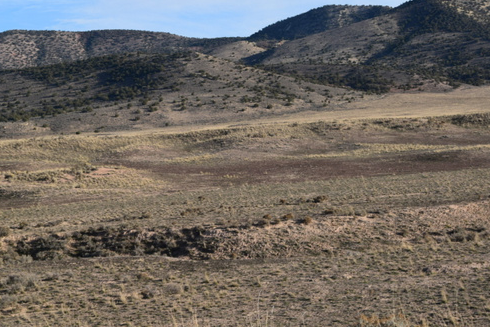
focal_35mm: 98
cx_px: 299
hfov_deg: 20.8
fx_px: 1334
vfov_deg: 14.0
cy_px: 162
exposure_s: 1/400
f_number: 11
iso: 400
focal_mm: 50
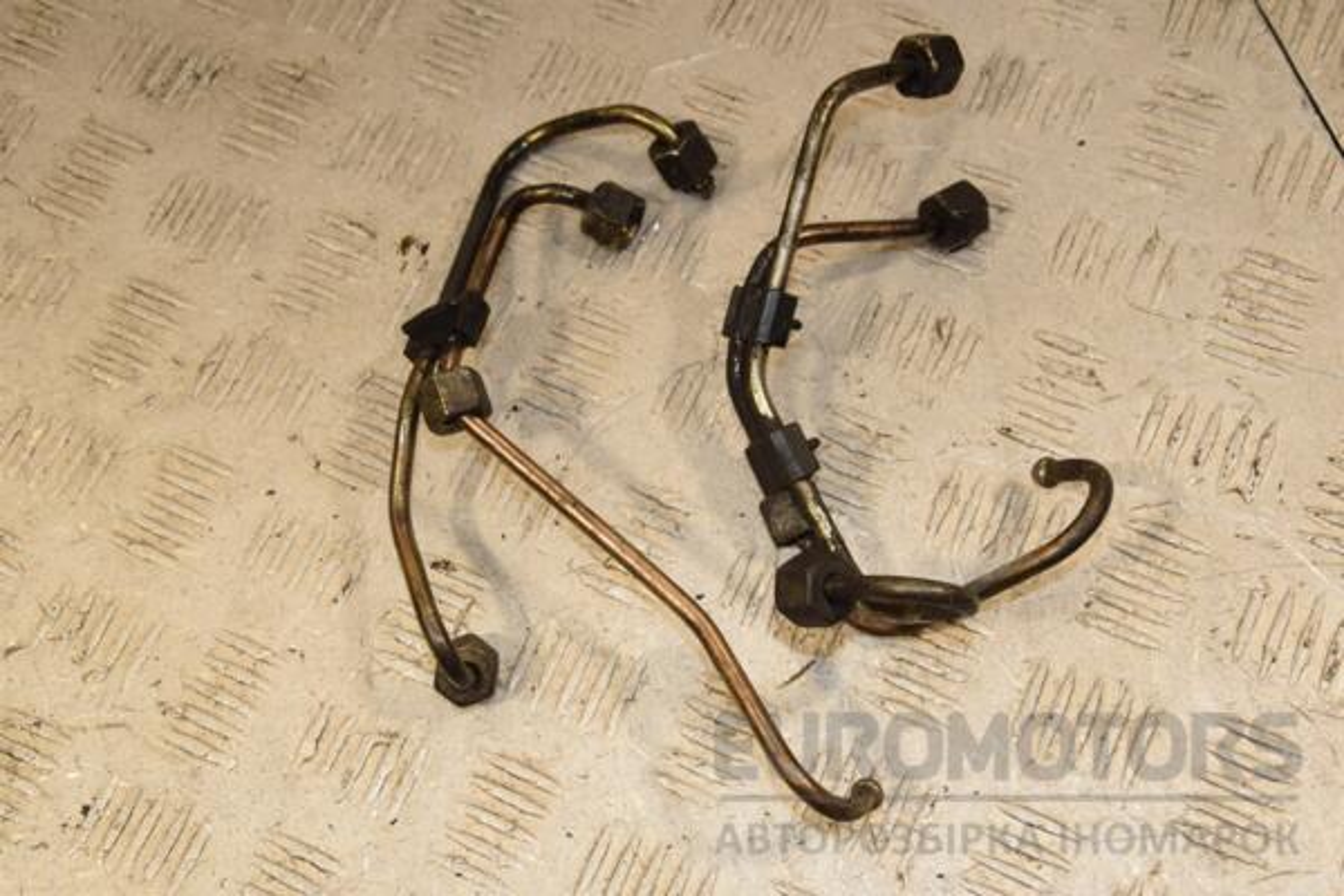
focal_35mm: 52
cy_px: 448
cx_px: 672
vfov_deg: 25.8
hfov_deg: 37.9
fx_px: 1960
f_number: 9
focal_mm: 35
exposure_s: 1/200
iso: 800
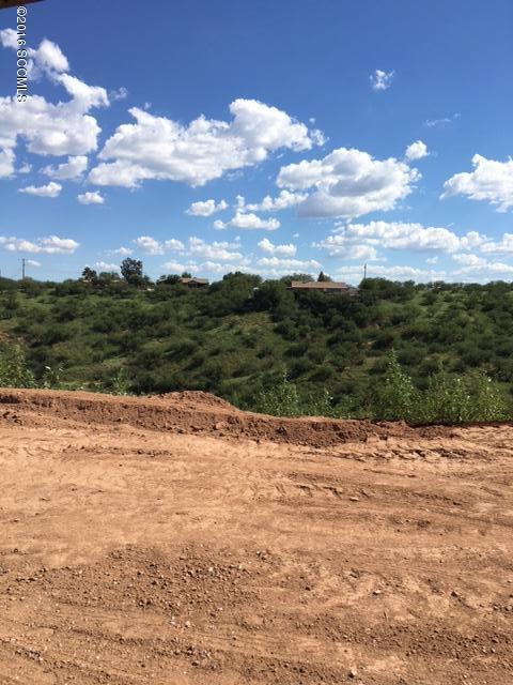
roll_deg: -0.7
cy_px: 342
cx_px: 256
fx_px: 573
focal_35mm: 29
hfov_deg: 48.2
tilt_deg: -5.1
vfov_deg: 61.7
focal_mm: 4.15
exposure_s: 1/2262
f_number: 2.2
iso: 25
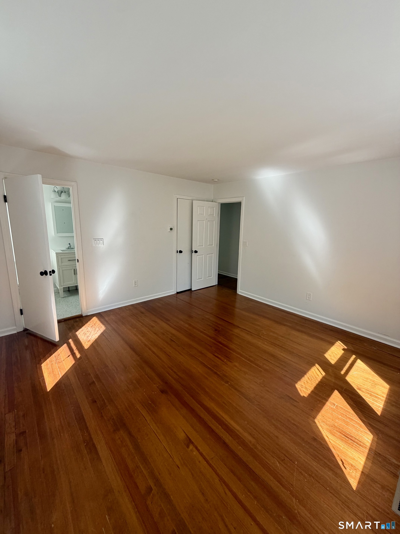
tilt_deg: -10.6
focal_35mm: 14
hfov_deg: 85.7
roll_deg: -2.3
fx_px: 216
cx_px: 200
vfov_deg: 102.1
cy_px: 267
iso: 125
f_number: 2.2
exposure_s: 1/121
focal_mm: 2.22
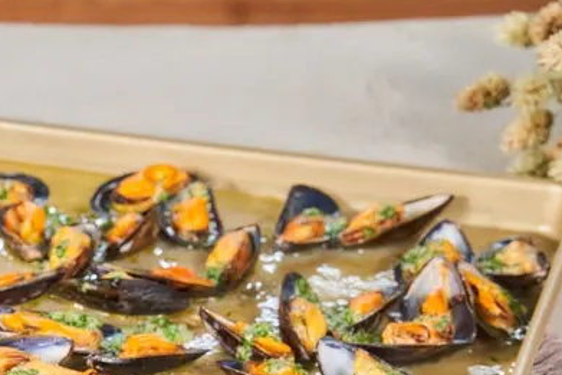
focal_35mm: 178
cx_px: 47
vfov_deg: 7.6
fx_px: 2780
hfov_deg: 11.5
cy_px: 472
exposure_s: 1/160
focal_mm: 68
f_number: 8
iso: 2000
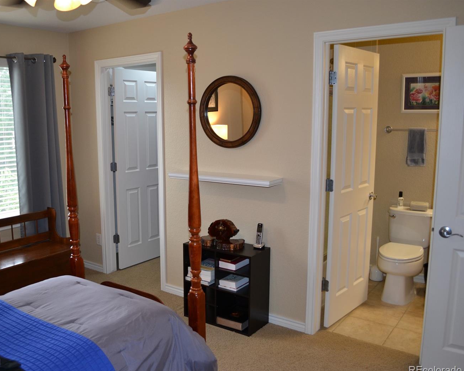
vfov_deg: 47.1
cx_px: 182
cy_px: 188
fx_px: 426
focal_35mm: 31
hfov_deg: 56.7
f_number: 4
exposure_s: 1/60
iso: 400
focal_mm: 18
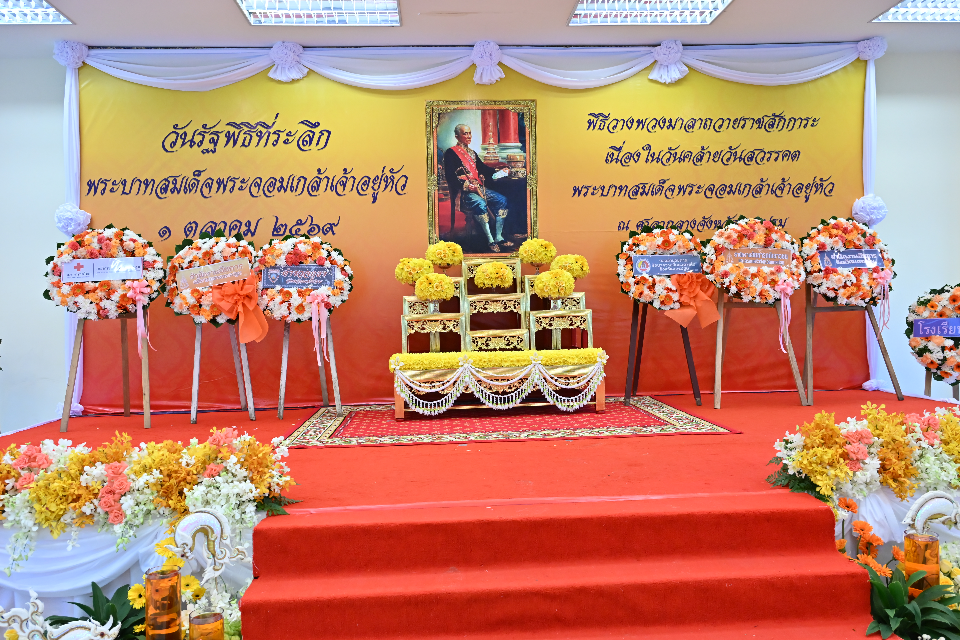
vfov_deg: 45.7
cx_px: 480
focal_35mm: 28
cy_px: 320
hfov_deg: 64.6
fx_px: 760
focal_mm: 28.5
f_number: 4
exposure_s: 1/400
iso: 2500
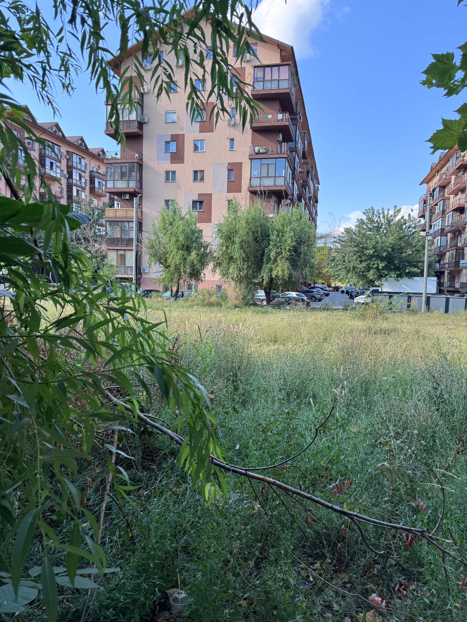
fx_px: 432
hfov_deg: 56.8
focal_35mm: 24
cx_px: 234
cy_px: 311
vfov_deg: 71.6
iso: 80
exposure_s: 1/664
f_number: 1.78
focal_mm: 6.76
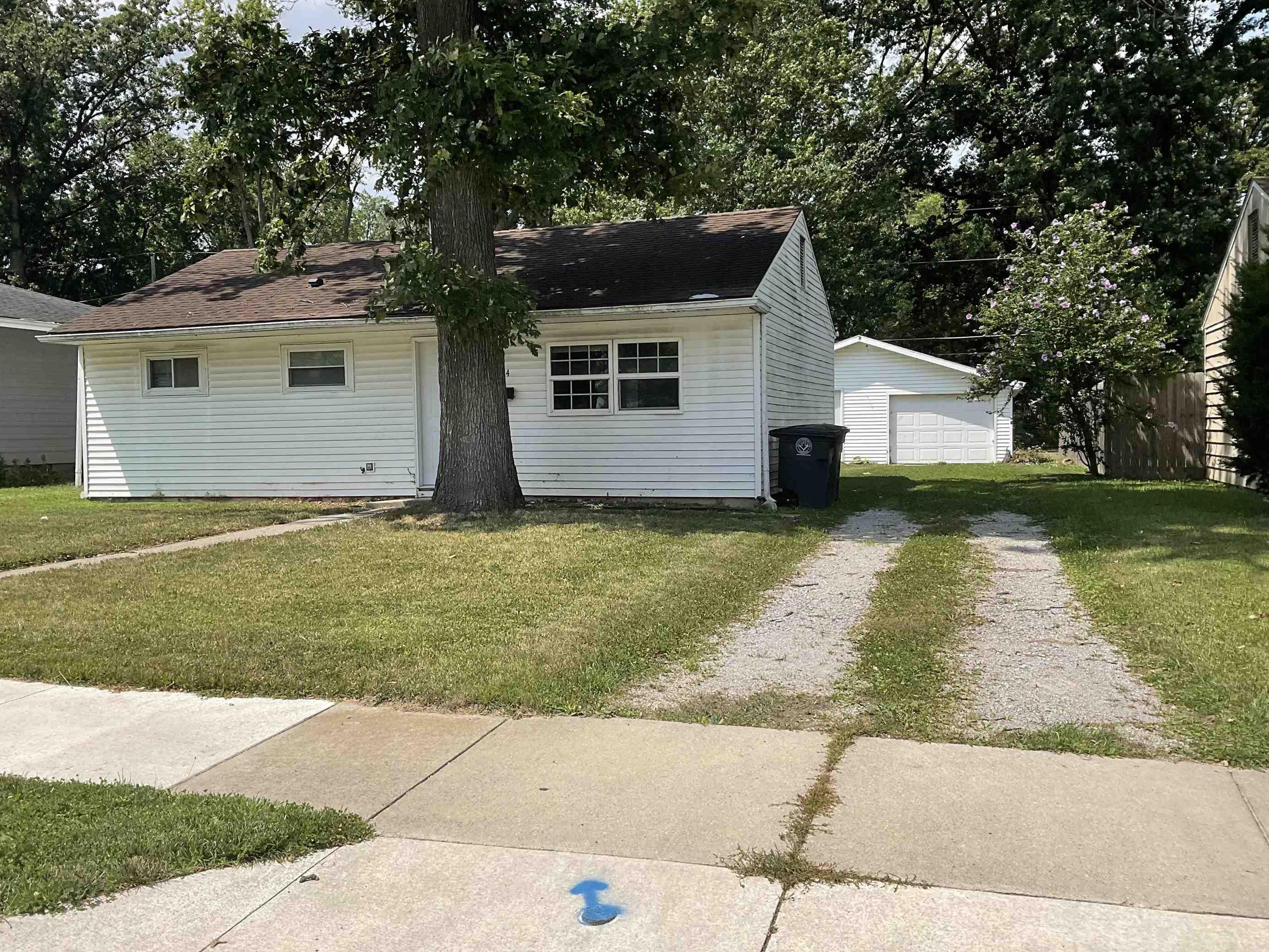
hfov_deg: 56.8
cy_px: 492
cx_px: 603
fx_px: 1173
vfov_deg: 44.2
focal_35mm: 32
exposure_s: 1/2427
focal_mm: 3
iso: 16
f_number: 1.8
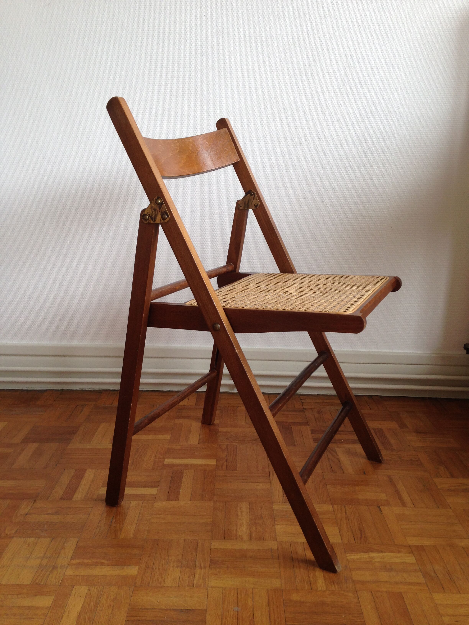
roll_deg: -0.6
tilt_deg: -15.2
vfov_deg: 55.4
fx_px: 596
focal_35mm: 33
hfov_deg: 42.9
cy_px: 312
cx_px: 234
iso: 50
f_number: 2.4
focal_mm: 4.12
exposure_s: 1/60
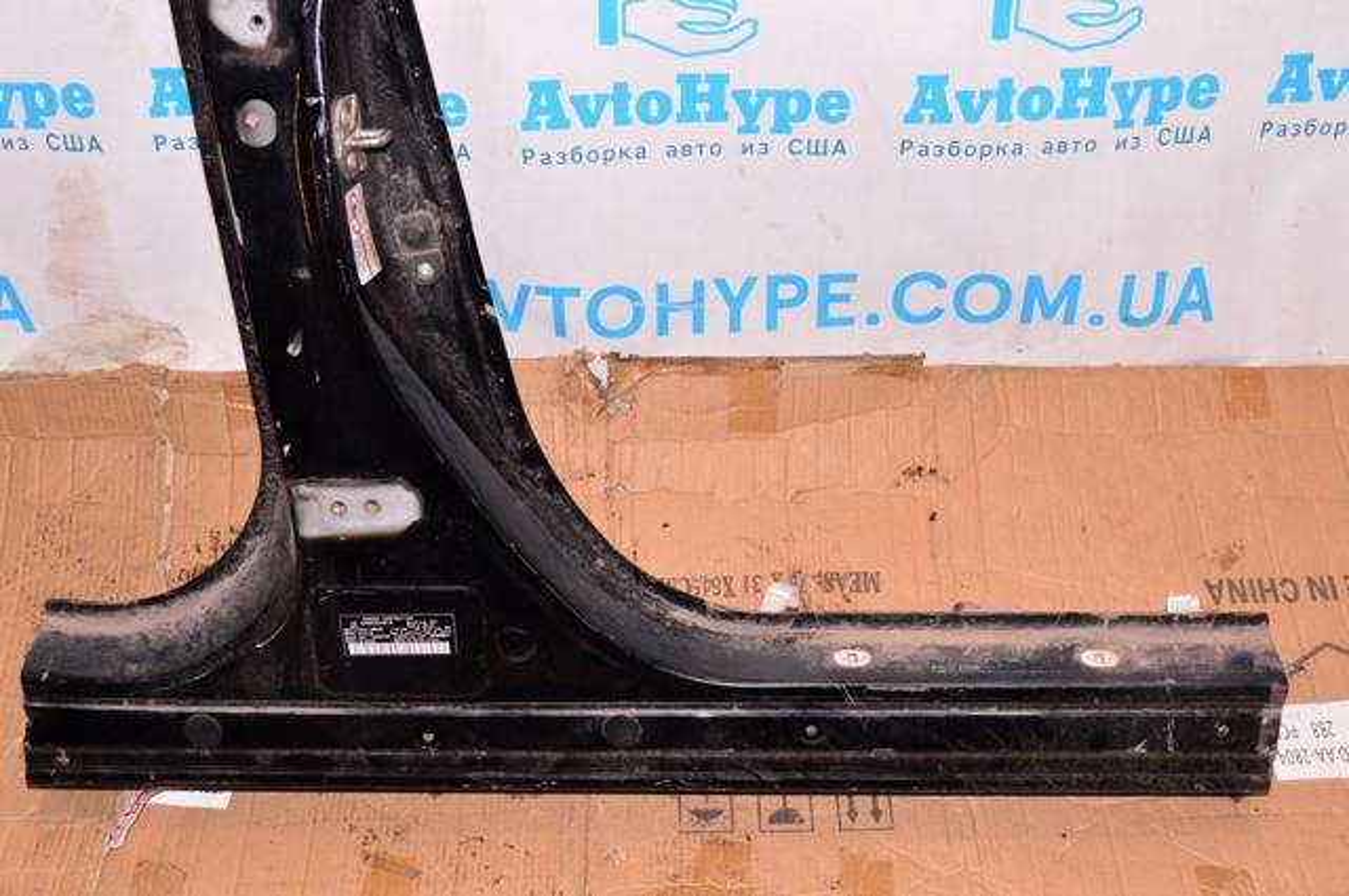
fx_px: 1796
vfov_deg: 28.0
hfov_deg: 41.2
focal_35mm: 48
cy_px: 448
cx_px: 674
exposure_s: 1/200
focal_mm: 32
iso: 1600
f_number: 8
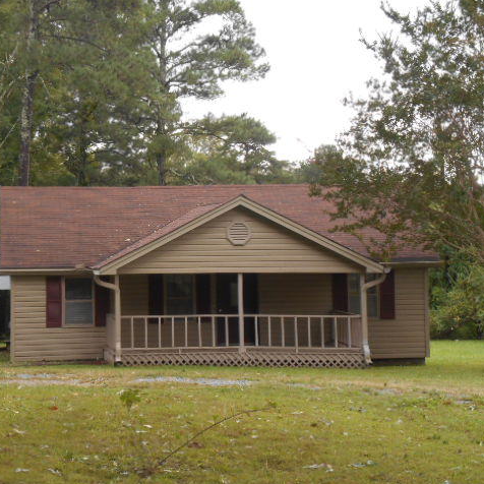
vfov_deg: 18.3
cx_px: 172
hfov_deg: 18.3
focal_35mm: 95
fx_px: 1503
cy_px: 243
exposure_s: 1/60
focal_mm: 14.3
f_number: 4.7
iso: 200
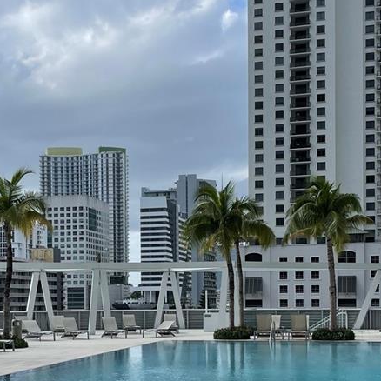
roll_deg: +0.2
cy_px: 297
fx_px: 785
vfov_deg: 26.8
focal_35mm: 63
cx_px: 124
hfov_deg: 27.1
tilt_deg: +0.4
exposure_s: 1/4000
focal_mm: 4.2
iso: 32
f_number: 1.6
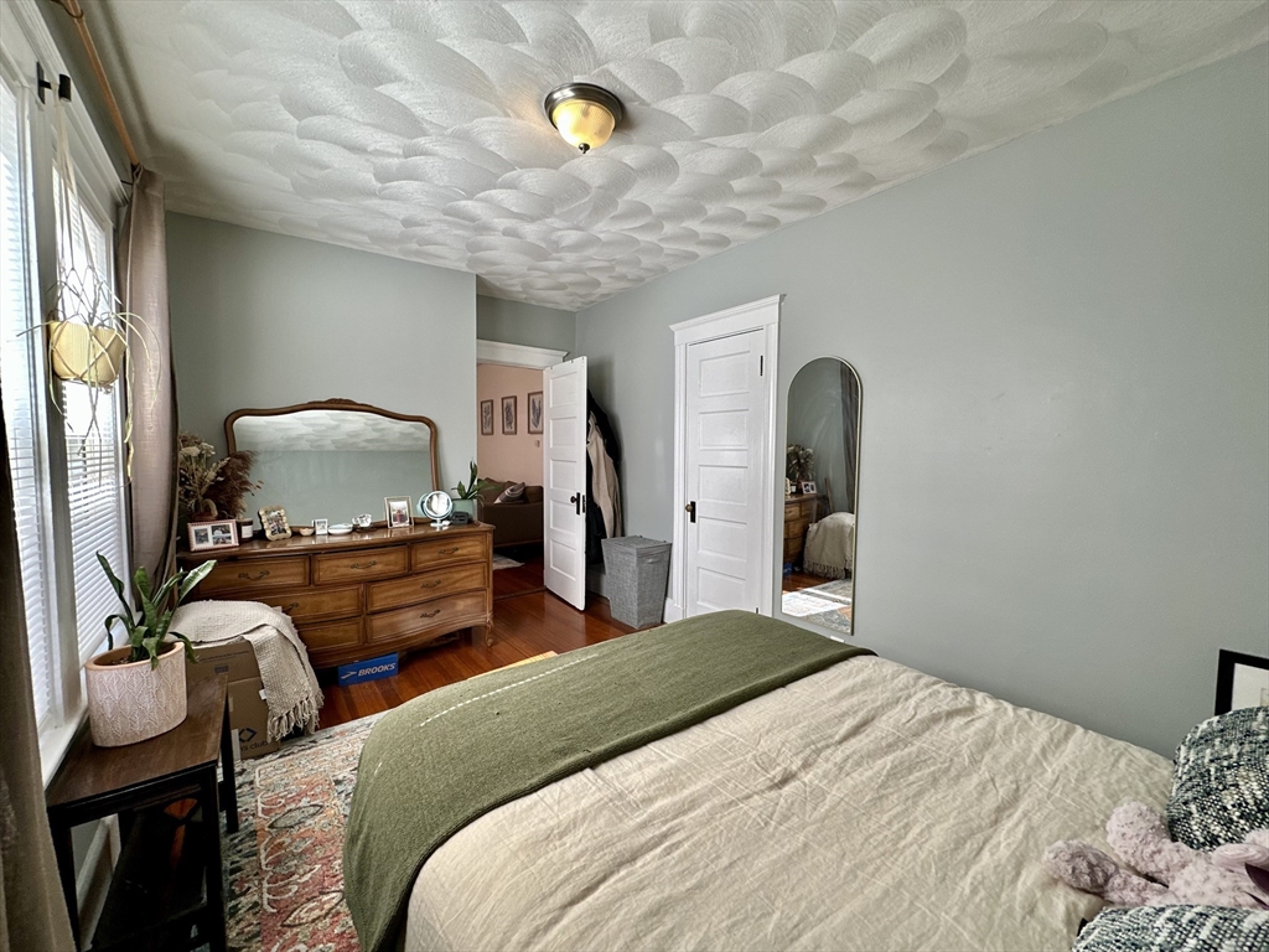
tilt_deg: -2.7
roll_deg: -0.4
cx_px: 634
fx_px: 513
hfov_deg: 102.1
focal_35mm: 14
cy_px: 476
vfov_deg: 85.7
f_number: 2.2
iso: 80
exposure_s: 1/121
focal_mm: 2.22
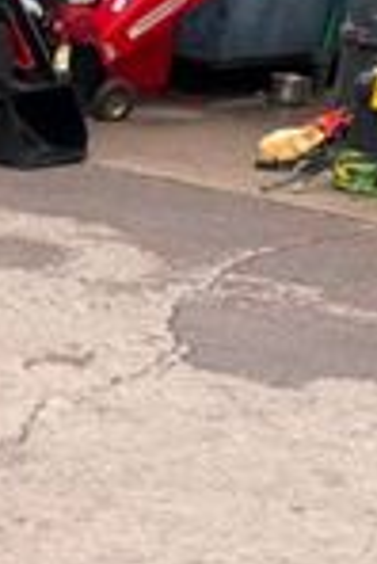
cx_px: -362
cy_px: 800
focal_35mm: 101
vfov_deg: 18.3
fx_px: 1583
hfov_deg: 12.1
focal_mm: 6.76
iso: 80
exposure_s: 1/1385
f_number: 1.78
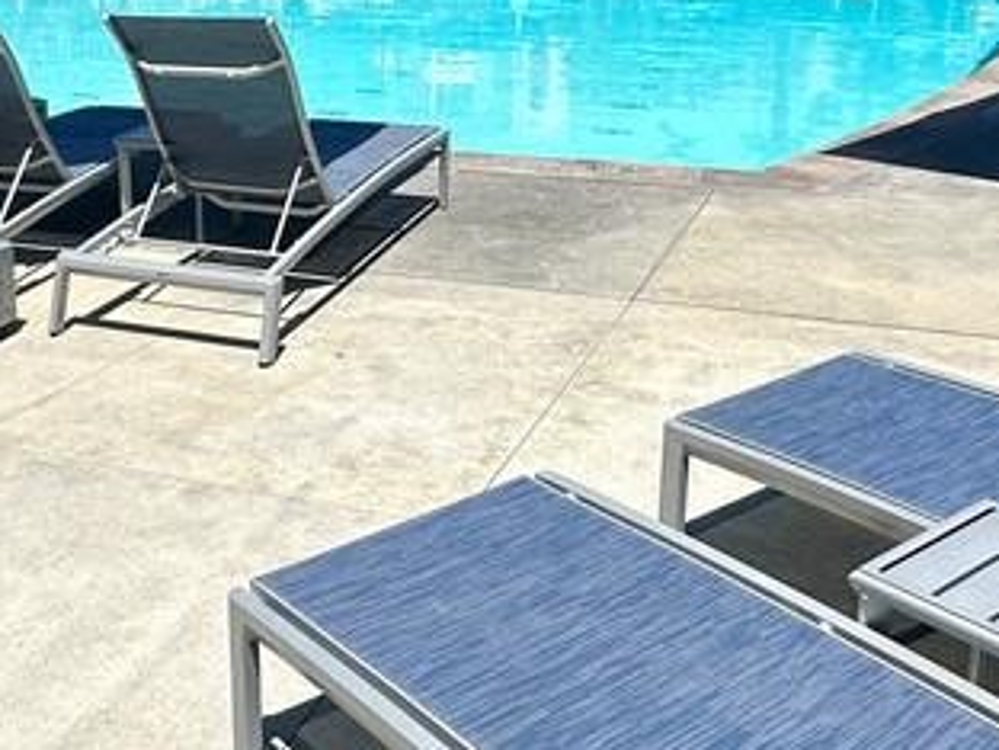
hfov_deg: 40.7
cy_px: 138
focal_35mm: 46
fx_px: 1328
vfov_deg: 30.7
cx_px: 330
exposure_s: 1/3300
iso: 50
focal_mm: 2.22
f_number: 2.2
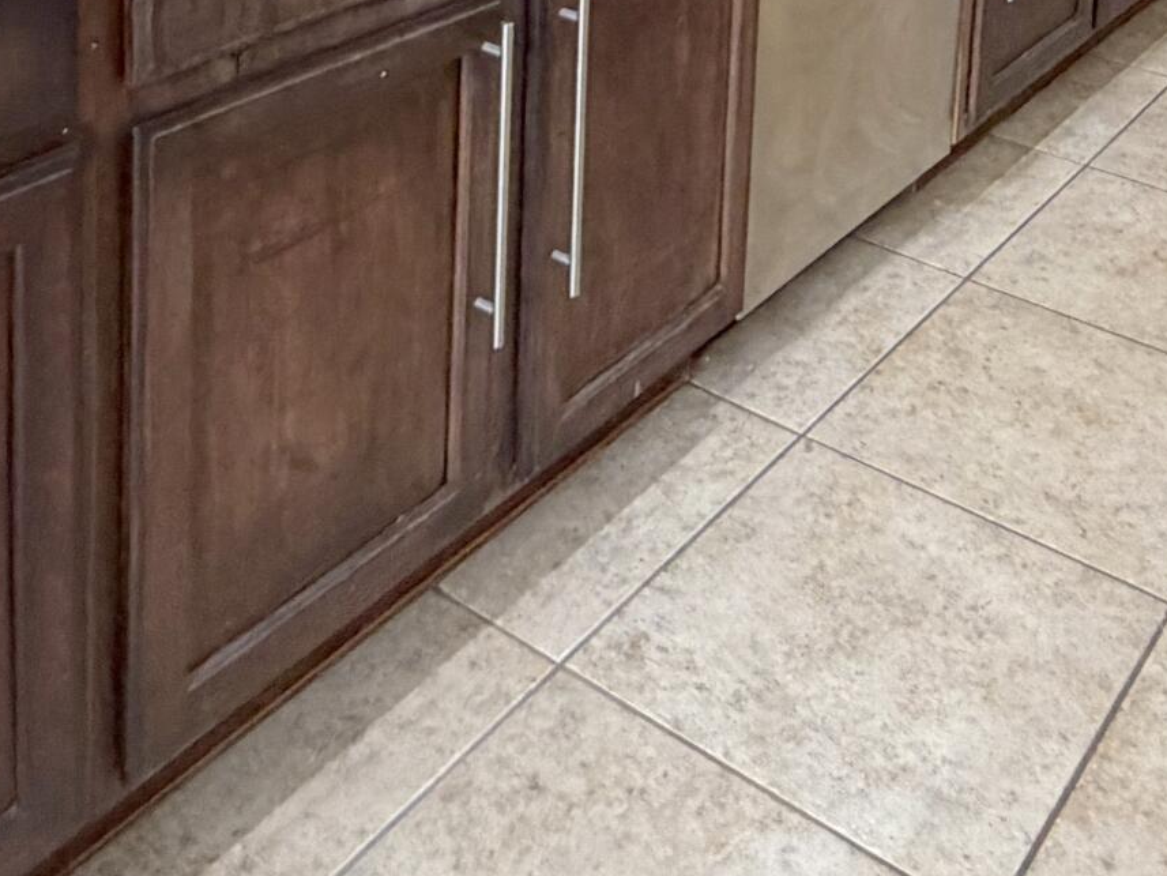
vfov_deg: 24.0
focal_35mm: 49
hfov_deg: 38.7
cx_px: 722
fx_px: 1652
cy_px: -403
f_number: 2.2
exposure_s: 1/60
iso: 320
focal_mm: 2.22
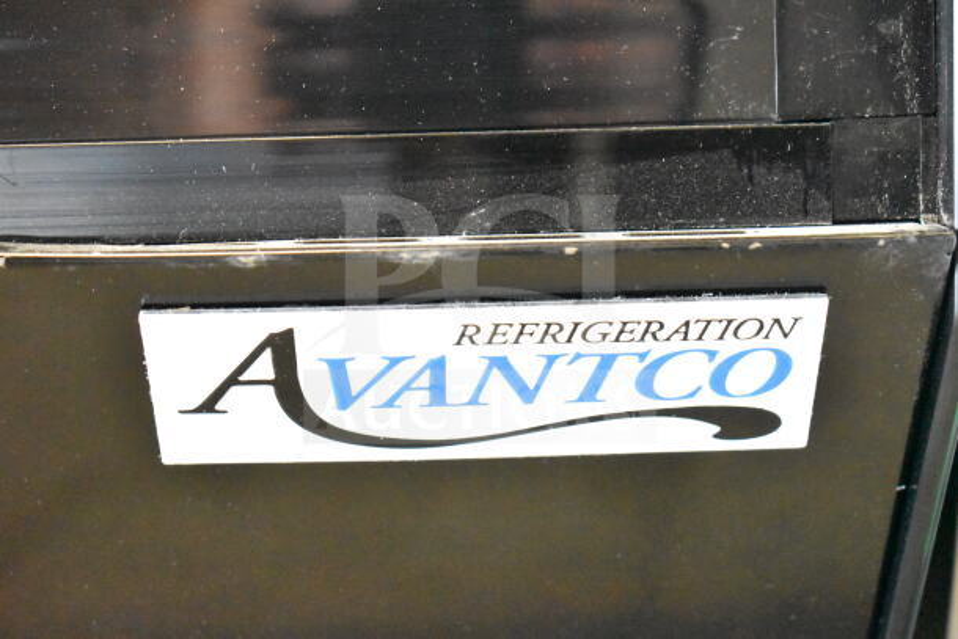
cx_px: 479
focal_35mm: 78
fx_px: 2076
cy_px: 320
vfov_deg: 17.5
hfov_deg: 26.0
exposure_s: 1/80
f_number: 5.6
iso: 18000
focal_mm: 52
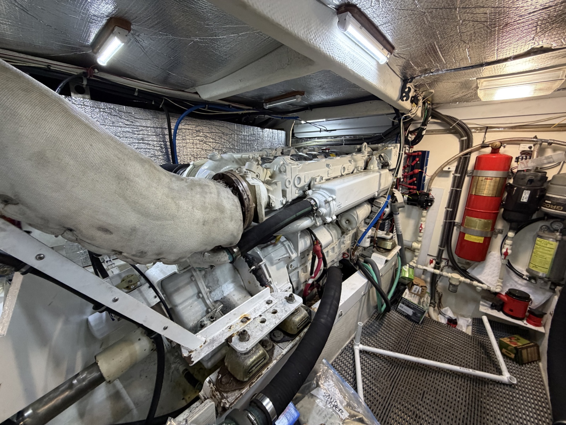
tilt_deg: -12.5
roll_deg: -1.0
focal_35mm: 14
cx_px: 283
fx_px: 229
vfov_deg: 85.7
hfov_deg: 102.1
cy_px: 212
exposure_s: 1/60
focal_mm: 2.22
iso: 320
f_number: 2.2
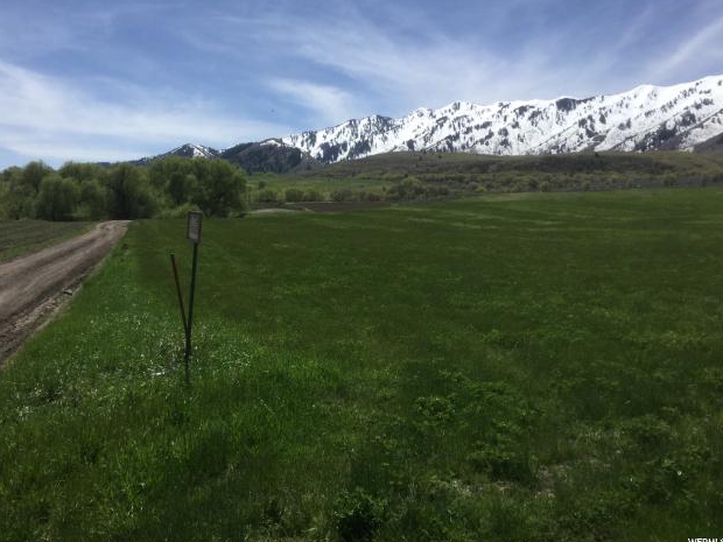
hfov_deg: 56.8
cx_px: 352
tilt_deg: -3.8
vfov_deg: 44.2
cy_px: 267
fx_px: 668
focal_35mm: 32
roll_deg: -3.0
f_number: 2.4
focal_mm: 3.3
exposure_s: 1/1852
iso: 25
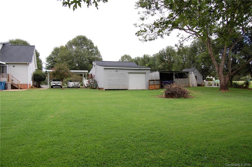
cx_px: 126
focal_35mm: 27
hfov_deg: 67.5
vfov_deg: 47.7
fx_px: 189
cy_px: 84
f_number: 5.6
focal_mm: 18
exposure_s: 1/125
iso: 280
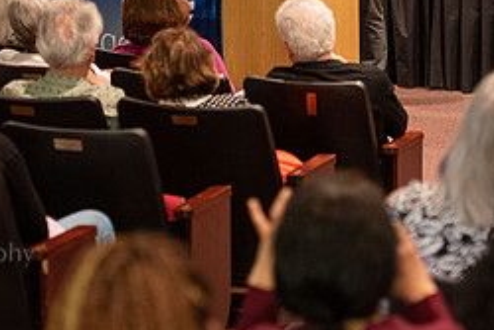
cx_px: 194
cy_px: -7
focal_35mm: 174
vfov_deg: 7.9
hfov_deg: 11.8
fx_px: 2389
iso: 2500
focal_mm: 75
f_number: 2.8
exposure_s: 1/80
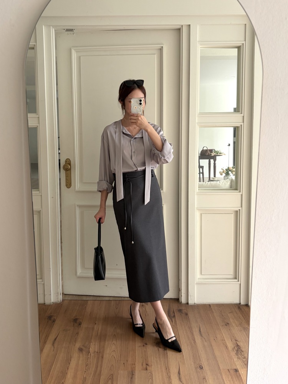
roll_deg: -0.1
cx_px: 144
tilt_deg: -14.7
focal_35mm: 26
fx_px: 288
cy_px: 192
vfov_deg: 67.3
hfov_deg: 53.1
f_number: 1.6
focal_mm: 5.96
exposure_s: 1/122
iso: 100
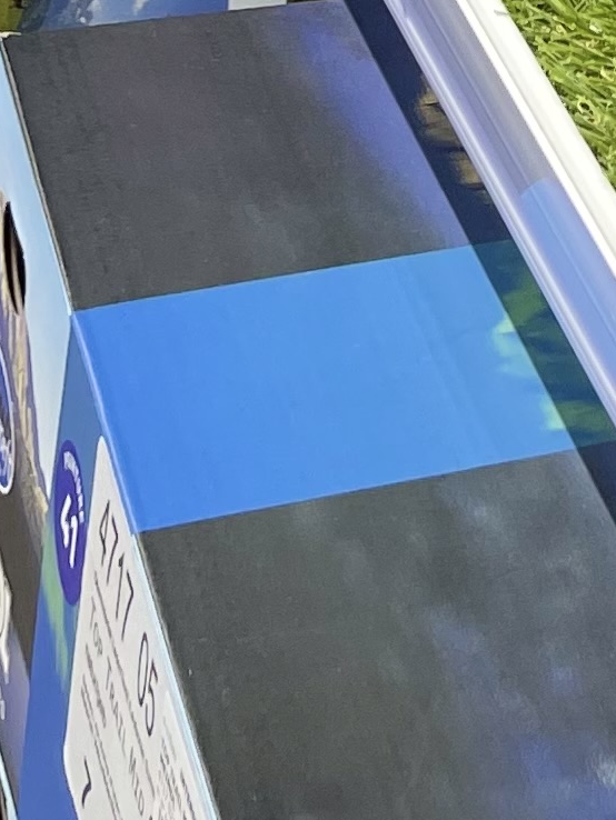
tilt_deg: -10.9
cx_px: 743
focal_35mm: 142
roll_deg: -2.3
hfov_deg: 10.3
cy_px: -1298
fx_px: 3367
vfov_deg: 11.1
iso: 80
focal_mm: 5.1
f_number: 1.6
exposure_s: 1/100
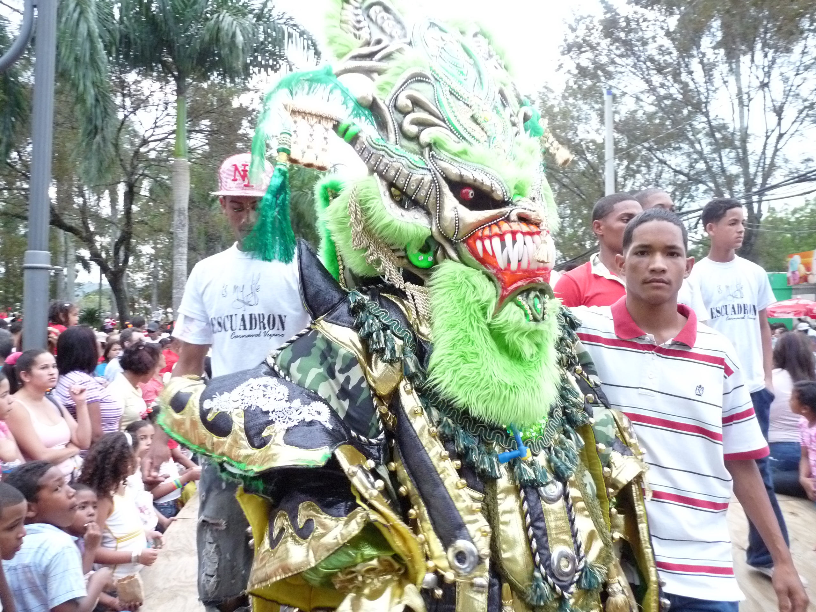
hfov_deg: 65.3
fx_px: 636
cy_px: 306
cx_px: 408
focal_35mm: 27
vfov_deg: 51.4
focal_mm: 4.8
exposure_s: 1/125
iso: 640
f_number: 2.8
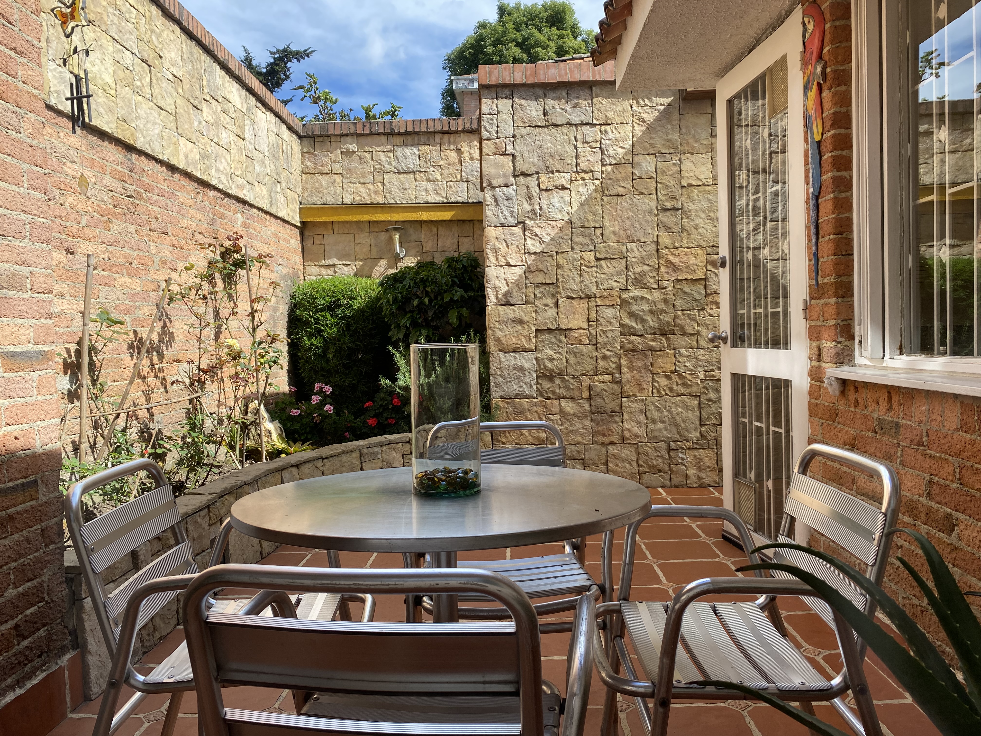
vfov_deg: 53.1
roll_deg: +1.5
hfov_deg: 67.3
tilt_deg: -2.7
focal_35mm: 26
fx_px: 737
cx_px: 490
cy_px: 368
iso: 32
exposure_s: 1/1193
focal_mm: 4.25
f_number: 1.8
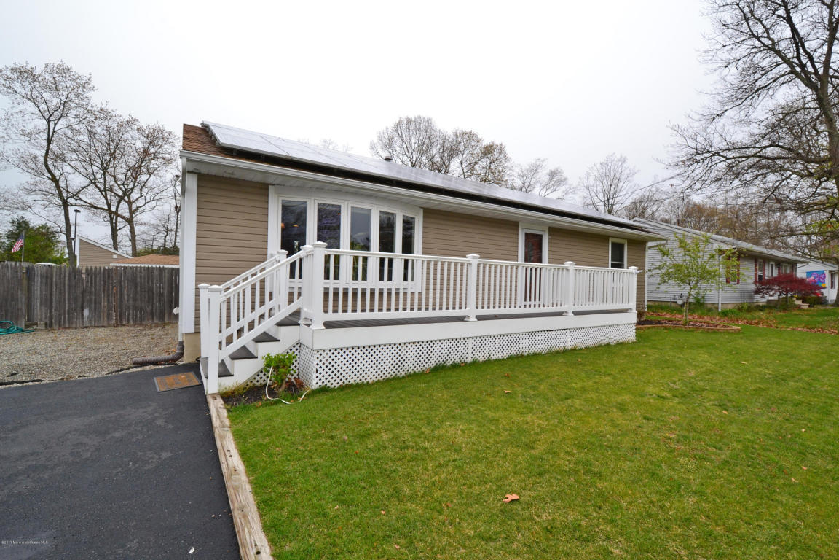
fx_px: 350
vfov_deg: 77.3
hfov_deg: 100.4
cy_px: 280
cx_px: 420
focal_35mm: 15
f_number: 10
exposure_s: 1/200
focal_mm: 10
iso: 400
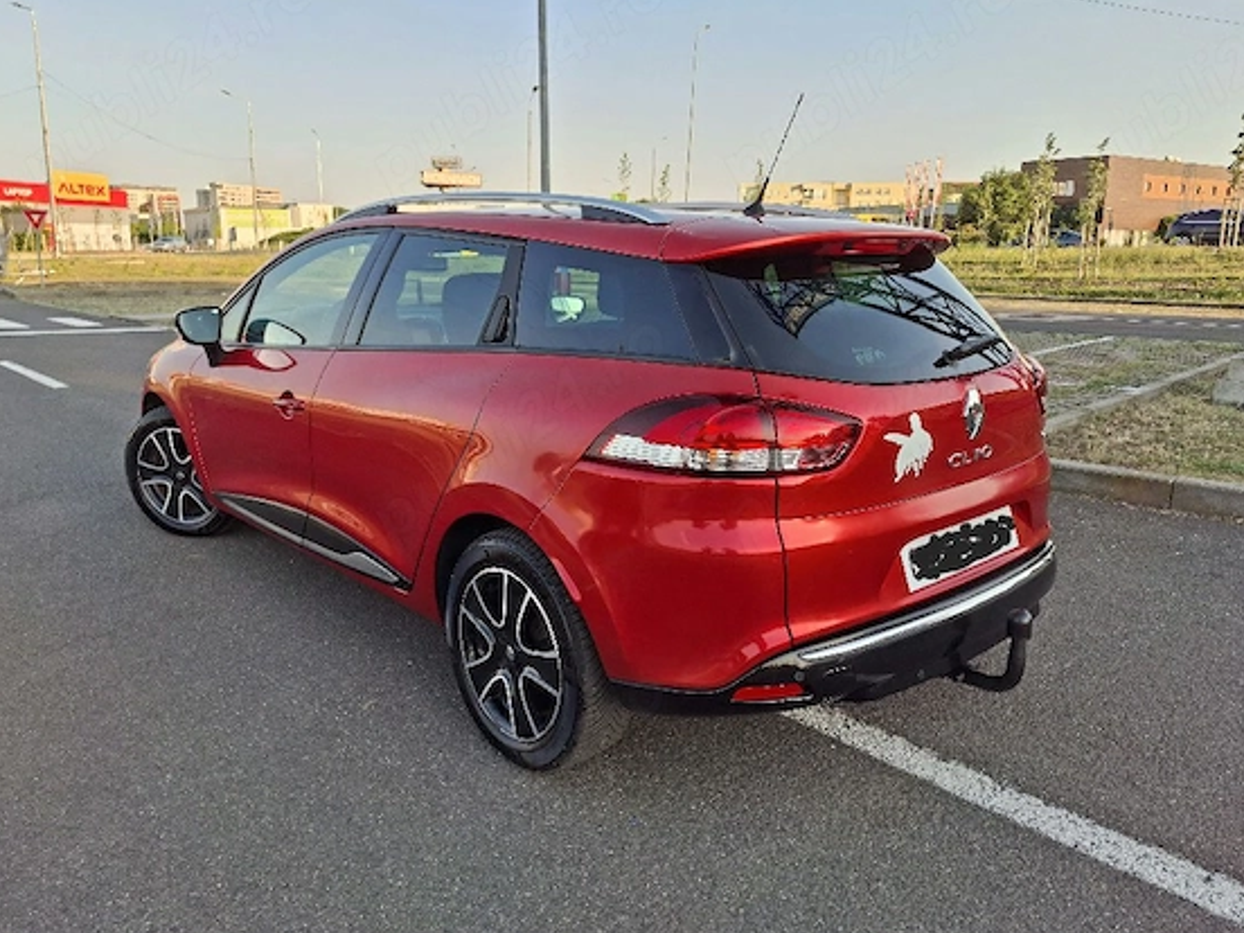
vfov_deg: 54.9
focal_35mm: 25
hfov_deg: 69.4
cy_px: 442
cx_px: 608
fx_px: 898
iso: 50
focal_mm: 5.54
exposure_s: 1/400
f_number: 1.8
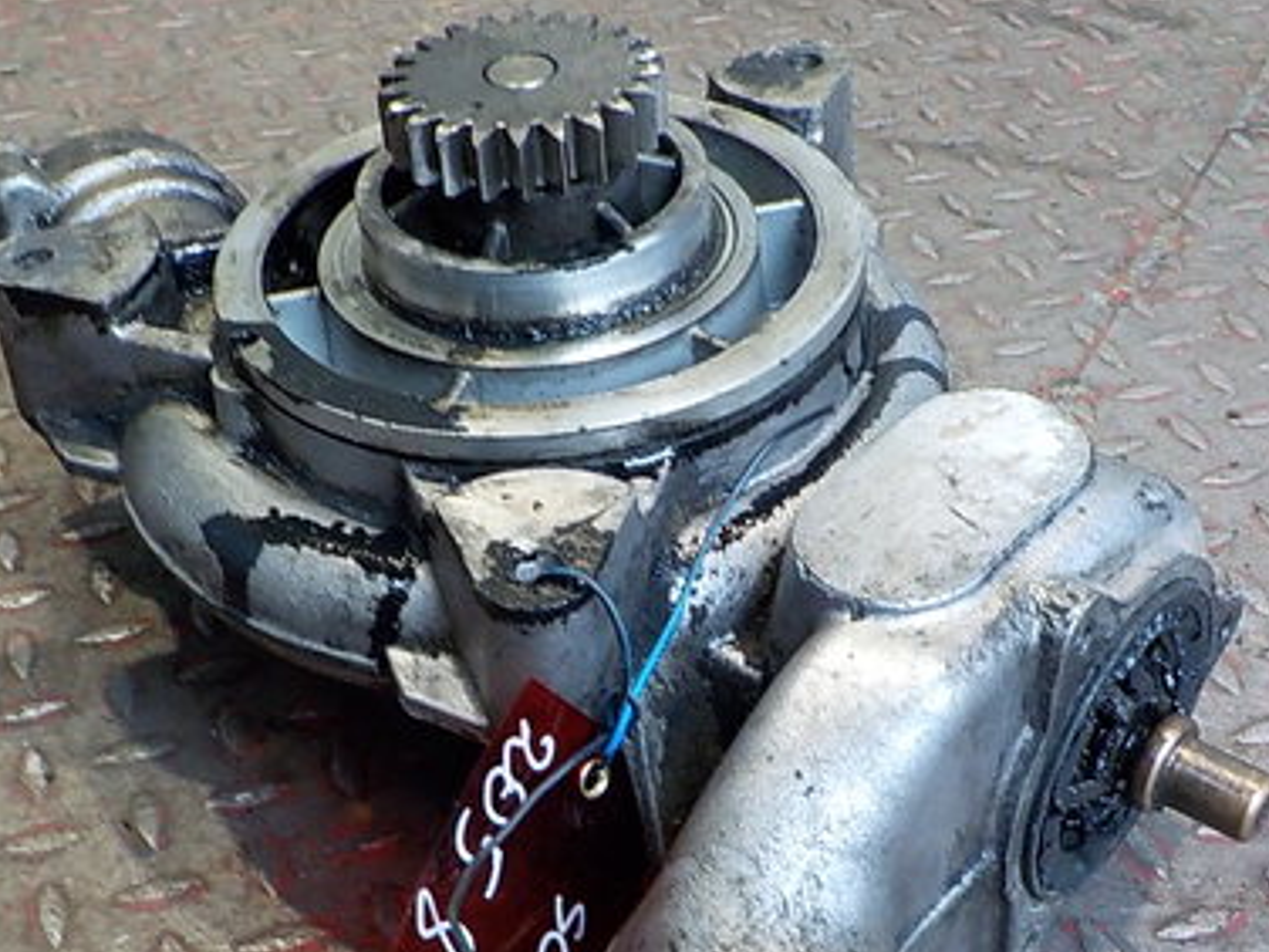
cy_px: 608
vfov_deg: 28.4
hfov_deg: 37.5
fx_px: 1870
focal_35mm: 51
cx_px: 587
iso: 280
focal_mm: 4.1
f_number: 3.3
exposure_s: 1/30
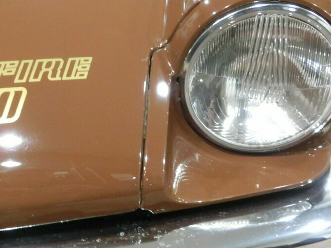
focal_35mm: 59
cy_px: 146
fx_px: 564
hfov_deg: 32.4
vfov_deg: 24.8
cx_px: 108
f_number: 3.7
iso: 800
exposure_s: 1/10
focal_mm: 5.93
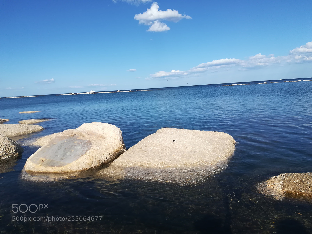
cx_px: 156
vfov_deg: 53.1
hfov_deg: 67.3
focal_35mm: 26
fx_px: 234
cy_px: 117
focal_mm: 3.83
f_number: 2.2
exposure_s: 1/1431
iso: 50
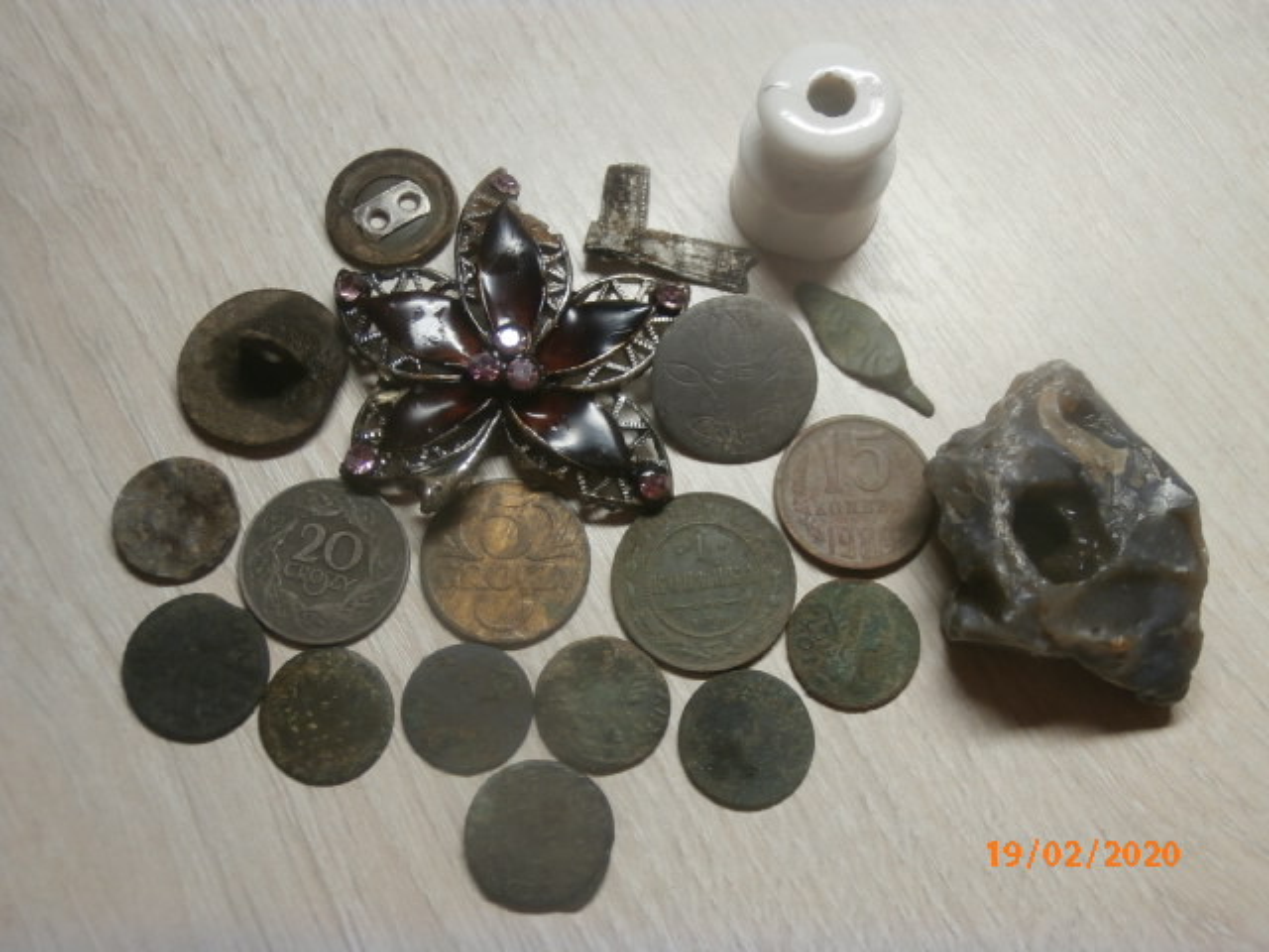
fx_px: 1393
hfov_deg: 49.0
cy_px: 476
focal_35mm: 38
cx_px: 634
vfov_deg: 37.7
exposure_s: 1/40
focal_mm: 6.67
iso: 125
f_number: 3.9
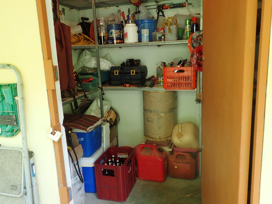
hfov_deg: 60.0
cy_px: 102
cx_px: 136
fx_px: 236
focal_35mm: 30
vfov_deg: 46.8
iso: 160
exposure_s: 1/60
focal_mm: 5.5
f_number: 2.3
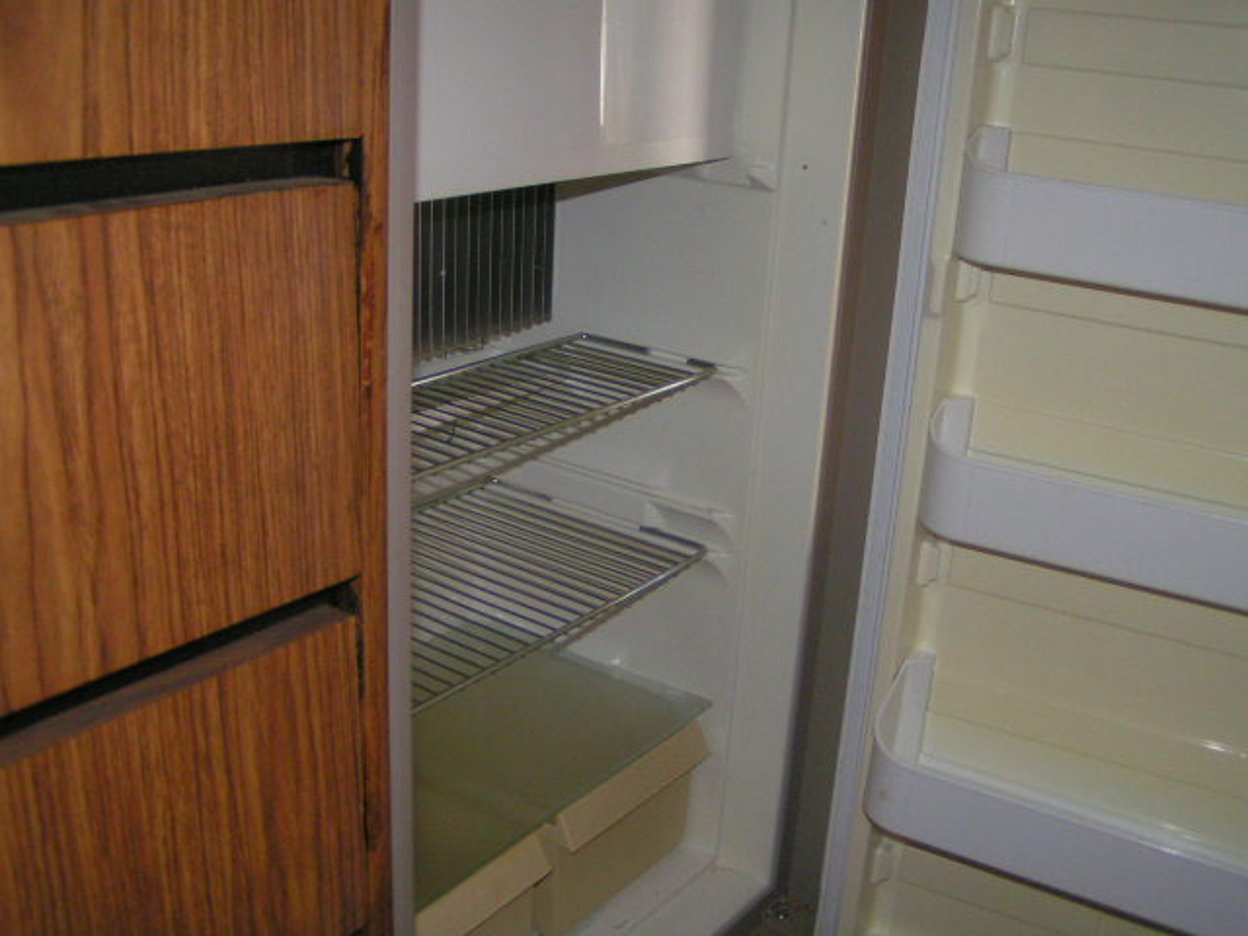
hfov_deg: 49.0
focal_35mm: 38
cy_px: 468
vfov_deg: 37.7
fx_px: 1370
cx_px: 624
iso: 200
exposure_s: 1/40
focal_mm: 5.8
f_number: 2.8
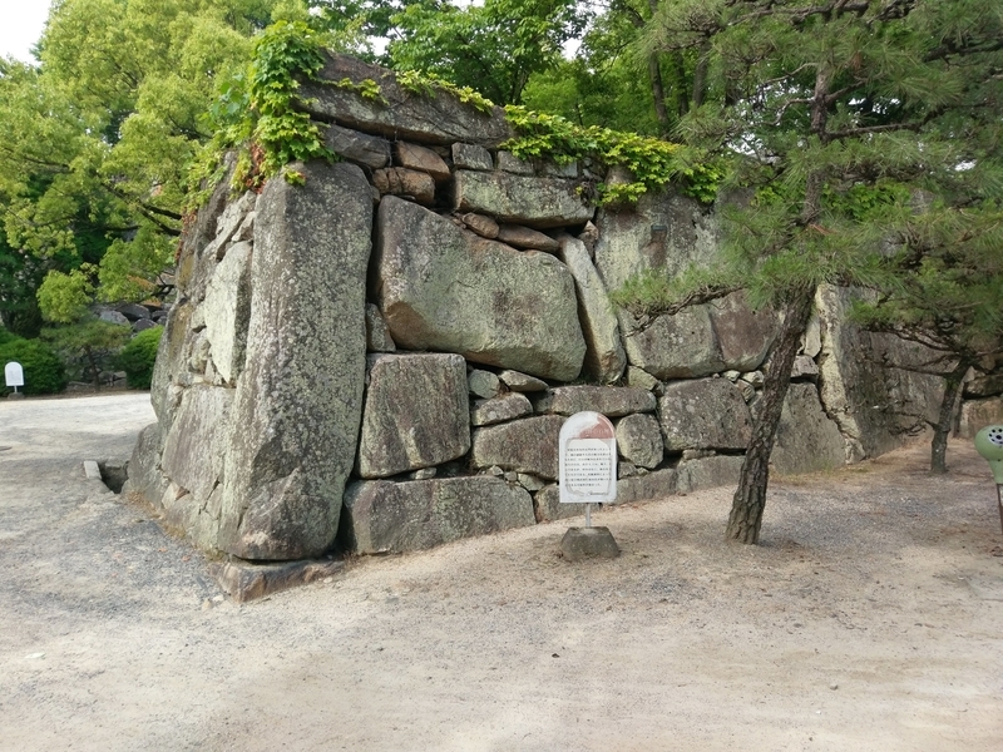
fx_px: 753
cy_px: 376
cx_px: 502
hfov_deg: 67.3
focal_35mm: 26
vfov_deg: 53.1
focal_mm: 4.58
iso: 100
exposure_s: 1/596
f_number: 1.8
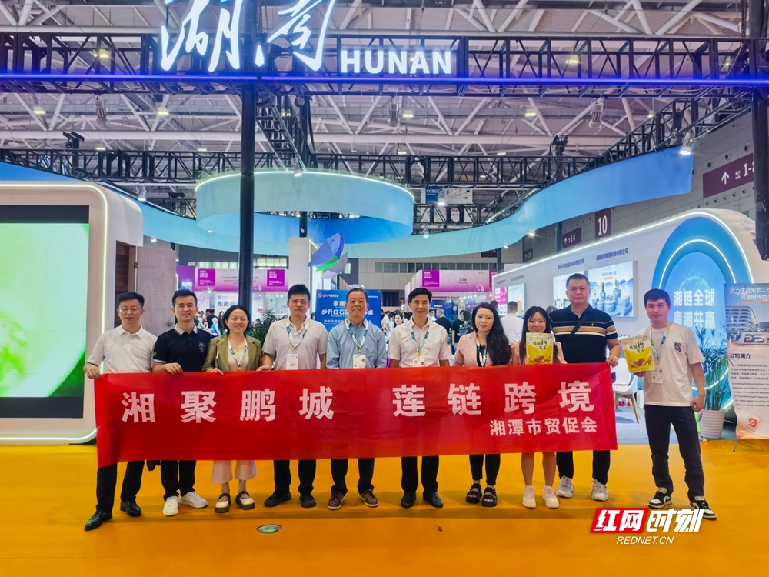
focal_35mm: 24
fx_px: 533
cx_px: 384
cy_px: 288
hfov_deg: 71.6
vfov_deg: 56.8
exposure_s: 1/60
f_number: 4
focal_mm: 5.75
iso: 100
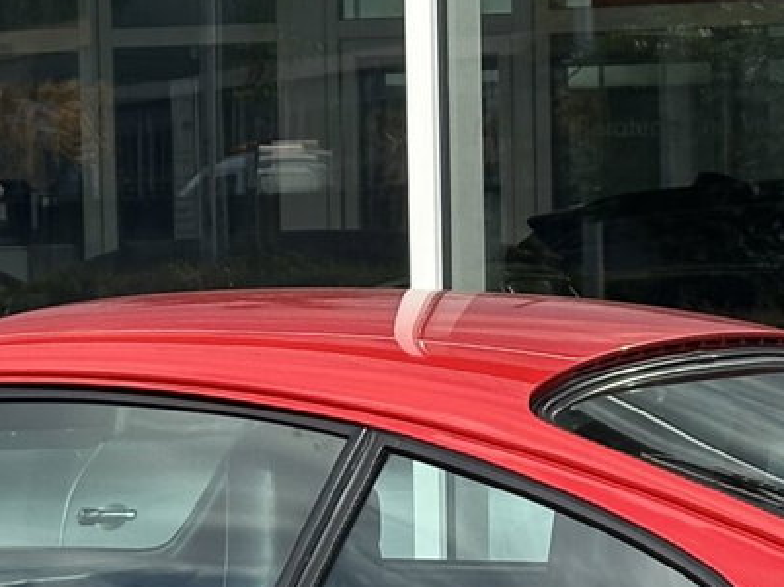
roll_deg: +1.4
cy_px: 653
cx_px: 410
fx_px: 4867
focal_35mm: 215
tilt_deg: -5.0
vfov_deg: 6.9
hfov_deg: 9.2
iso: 64
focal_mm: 6.86
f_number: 1.78
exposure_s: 1/1639
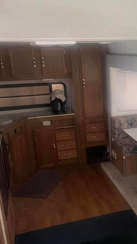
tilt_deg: -18.4
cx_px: 125
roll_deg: +1.2
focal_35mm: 41
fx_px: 264
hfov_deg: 27.9
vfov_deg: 49.3
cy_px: 135
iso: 500
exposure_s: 1/52
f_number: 1.6
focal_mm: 5.1
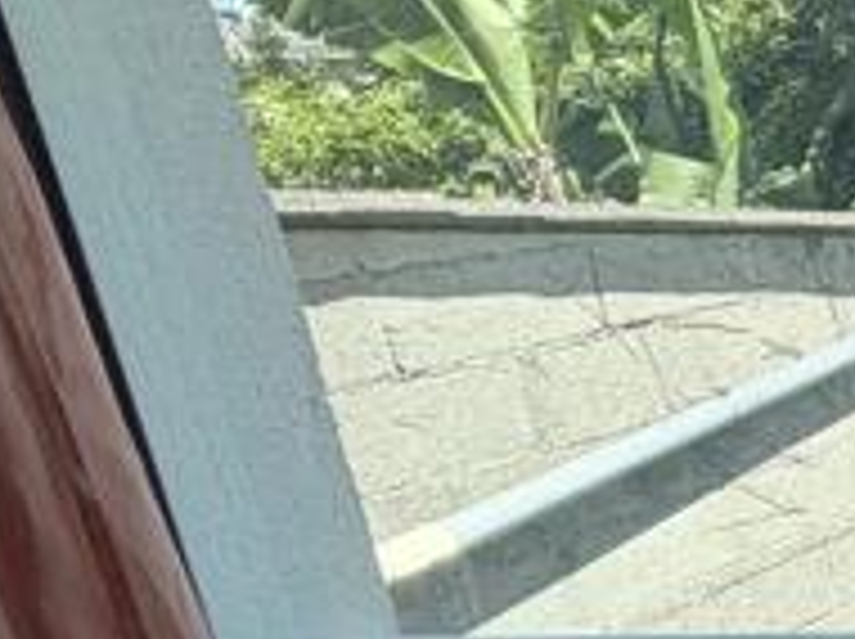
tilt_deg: -14.7
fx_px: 1455
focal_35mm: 59
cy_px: 482
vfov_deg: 24.5
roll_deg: +3.3
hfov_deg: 18.9
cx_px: 1732
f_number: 2.2
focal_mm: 2.22
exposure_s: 1/502
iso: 50
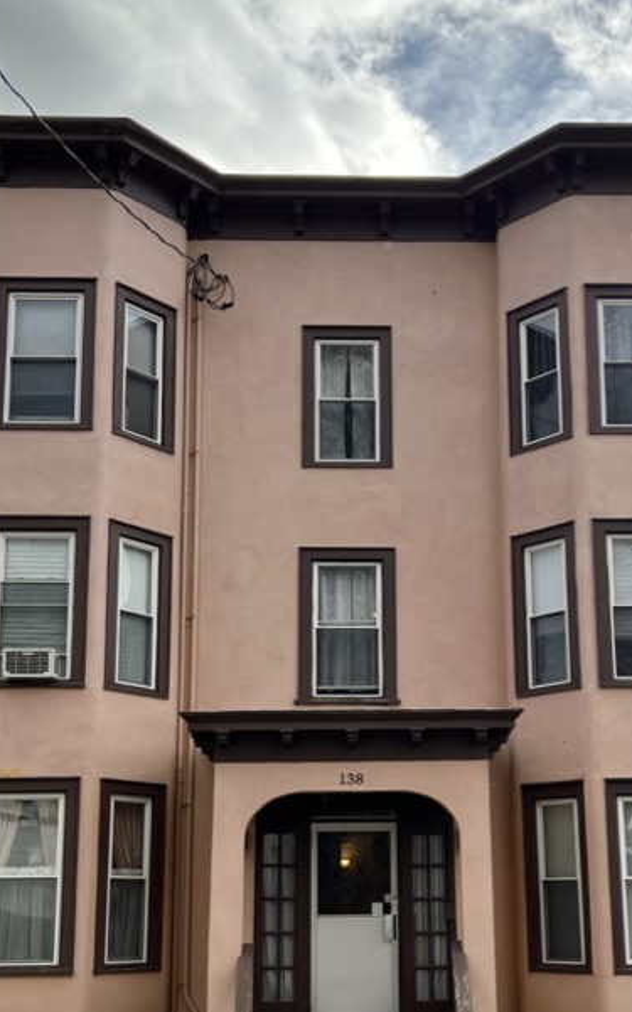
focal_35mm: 47
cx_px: 362
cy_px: 660
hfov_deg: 27.4
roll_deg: -0.2
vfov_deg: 42.2
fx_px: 1297
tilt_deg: +9.7
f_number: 1.5
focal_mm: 5.7
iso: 50
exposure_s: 1/2632
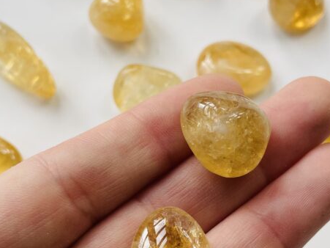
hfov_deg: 32.7
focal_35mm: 59
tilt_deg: -70.8
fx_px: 562
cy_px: 167
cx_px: 162
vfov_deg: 24.7
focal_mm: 4.2
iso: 32
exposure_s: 1/543
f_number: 1.6
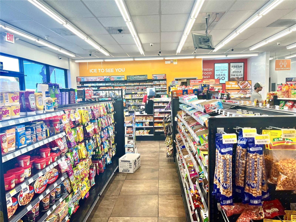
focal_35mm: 26
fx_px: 222
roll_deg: +2.6
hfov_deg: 67.3
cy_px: 111
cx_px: 148
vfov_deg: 53.1
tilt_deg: -4.7
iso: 64
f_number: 1.6
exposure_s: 1/158
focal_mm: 5.1
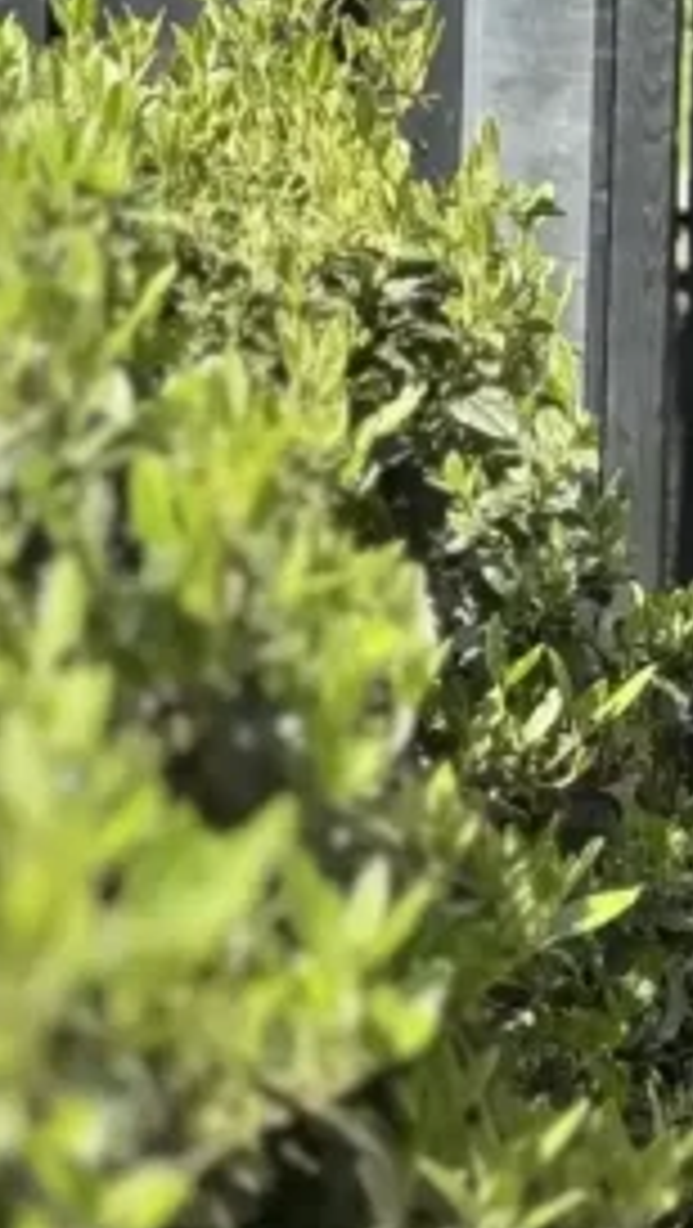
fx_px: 6389
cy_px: 234
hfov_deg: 6.1
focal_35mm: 196
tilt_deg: +2.5
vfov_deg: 10.9
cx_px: 1310
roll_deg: -1.9
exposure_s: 1/1818
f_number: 1.78
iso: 64
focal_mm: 6.76
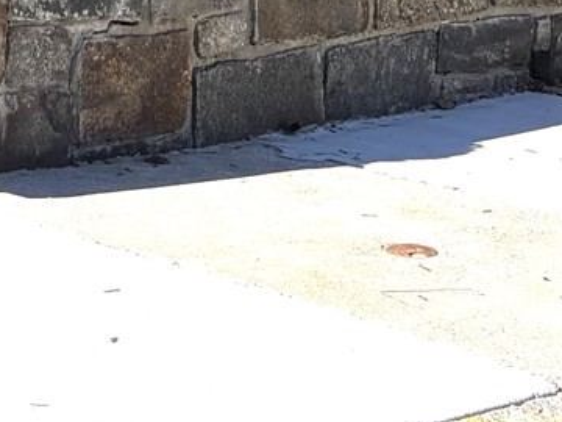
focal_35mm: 148
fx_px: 2403
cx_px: -258
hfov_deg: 12.7
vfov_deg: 8.7
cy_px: -717
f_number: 1.6
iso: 50
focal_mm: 5.96
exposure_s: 1/1007
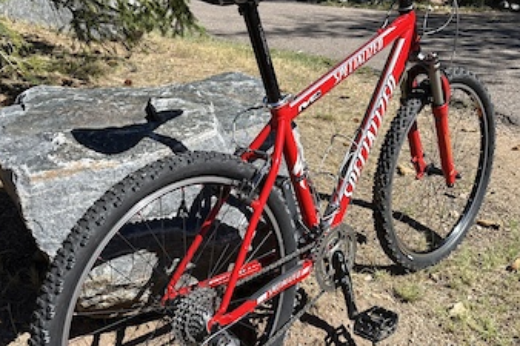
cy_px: 188
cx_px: 269
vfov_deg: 33.3
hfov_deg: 48.5
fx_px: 577
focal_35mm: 40
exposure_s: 1/2451
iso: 50
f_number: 1.6
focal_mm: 5.96
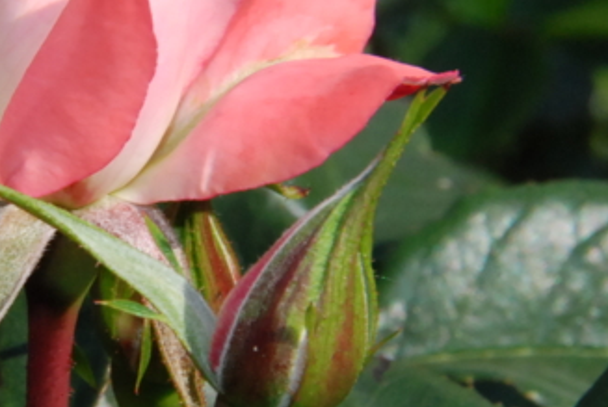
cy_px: 178
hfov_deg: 1.9
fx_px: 18619
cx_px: 138
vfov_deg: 1.3
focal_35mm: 1101
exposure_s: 1/200
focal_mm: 300
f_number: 29
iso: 800
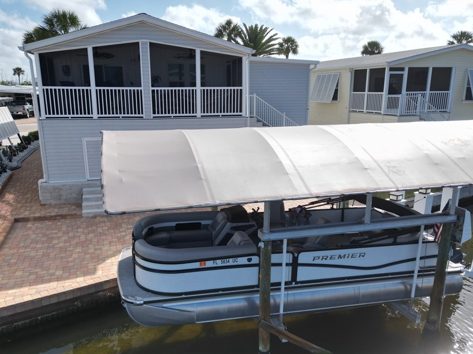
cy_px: 198
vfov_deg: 46.7
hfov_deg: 60.0
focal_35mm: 30
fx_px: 410
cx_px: 230
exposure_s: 1/4000
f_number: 1.7
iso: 110
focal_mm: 6.72
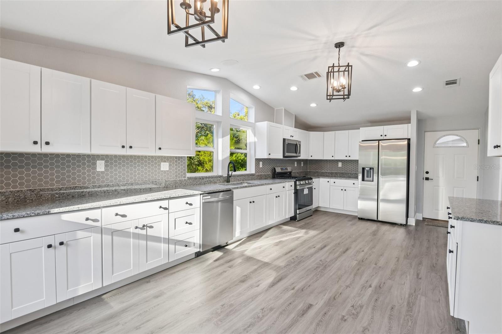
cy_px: 167
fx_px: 223
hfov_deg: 96.7
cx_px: 251
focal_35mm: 16
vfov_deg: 73.7
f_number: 8
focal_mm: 16
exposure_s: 1/80
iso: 400
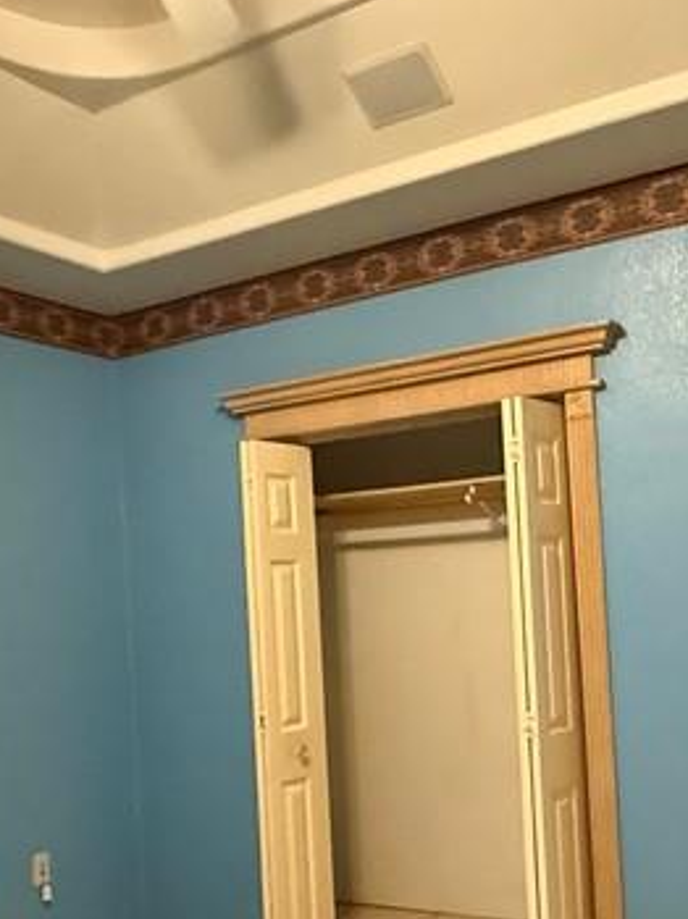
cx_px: 439
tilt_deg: +1.4
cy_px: 588
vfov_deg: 45.3
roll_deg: +3.3
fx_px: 1088
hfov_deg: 34.9
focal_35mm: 41
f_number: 2.2
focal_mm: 2.22
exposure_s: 1/60
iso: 1250
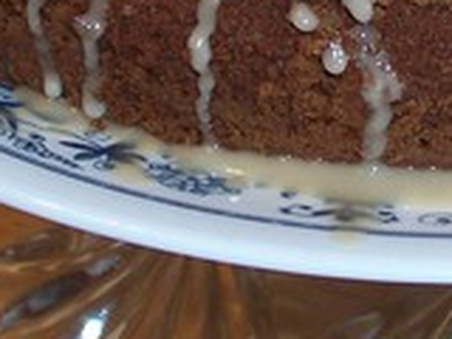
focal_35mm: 204
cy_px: -202
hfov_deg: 9.6
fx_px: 2664
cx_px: 444
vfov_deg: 7.1
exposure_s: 1/60
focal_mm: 8.6
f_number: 3.4
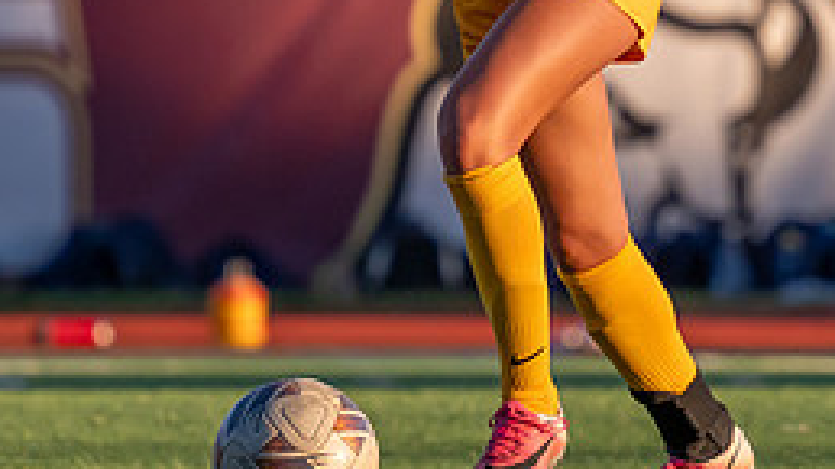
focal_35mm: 722
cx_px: 339
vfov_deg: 1.7
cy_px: 40
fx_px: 15982
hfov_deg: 3.0
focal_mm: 140
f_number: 2.8
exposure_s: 1/3200
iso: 360
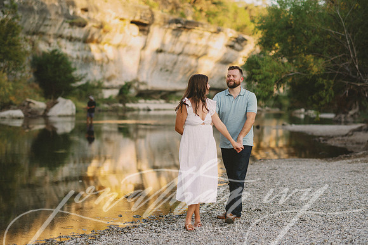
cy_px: 122
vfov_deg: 16.1
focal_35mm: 85
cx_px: 184
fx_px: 869
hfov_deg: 23.9
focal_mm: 85
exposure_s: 1/800
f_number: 2.5
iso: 125
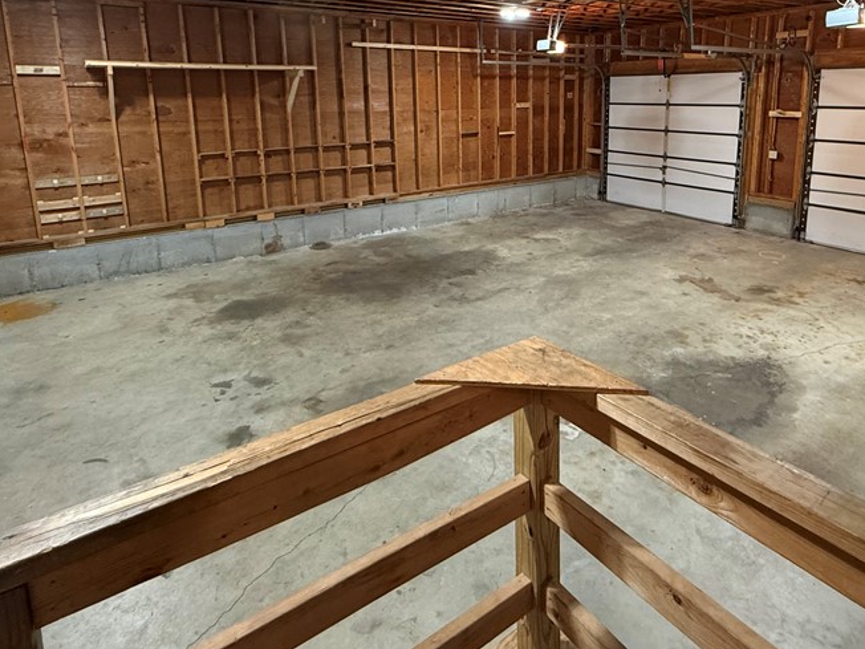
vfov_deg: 58.8
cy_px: 187
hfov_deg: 76.0
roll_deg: -0.1
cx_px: 490
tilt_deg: -9.0
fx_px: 550
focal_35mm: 22
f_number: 2.2
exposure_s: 1/60
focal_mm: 2.22
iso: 320
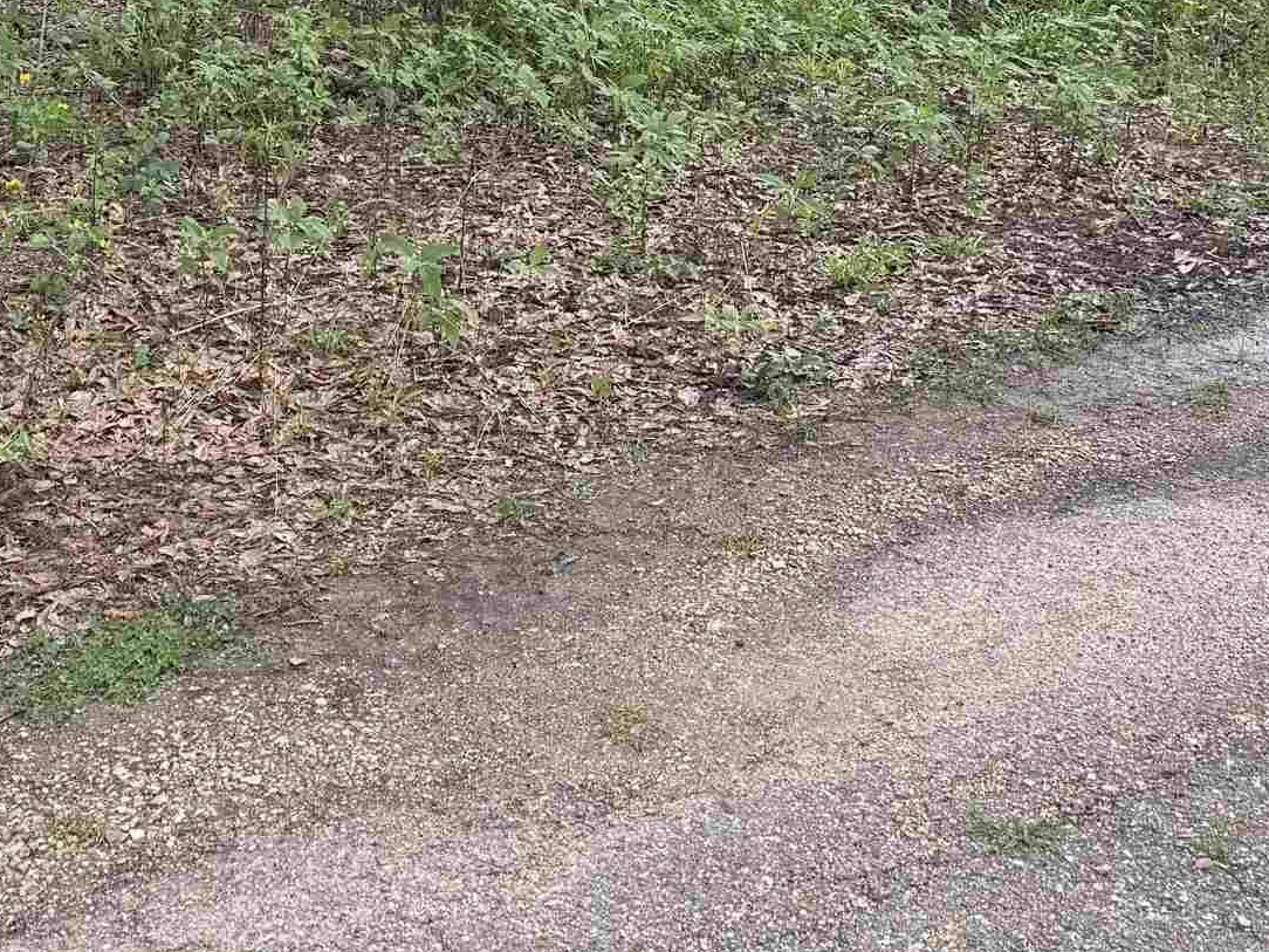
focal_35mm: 68
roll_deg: -0.2
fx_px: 2493
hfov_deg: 28.2
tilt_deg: -3.2
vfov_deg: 20.2
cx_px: 348
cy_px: -194
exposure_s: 1/197
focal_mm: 6.76
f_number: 1.78
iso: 80
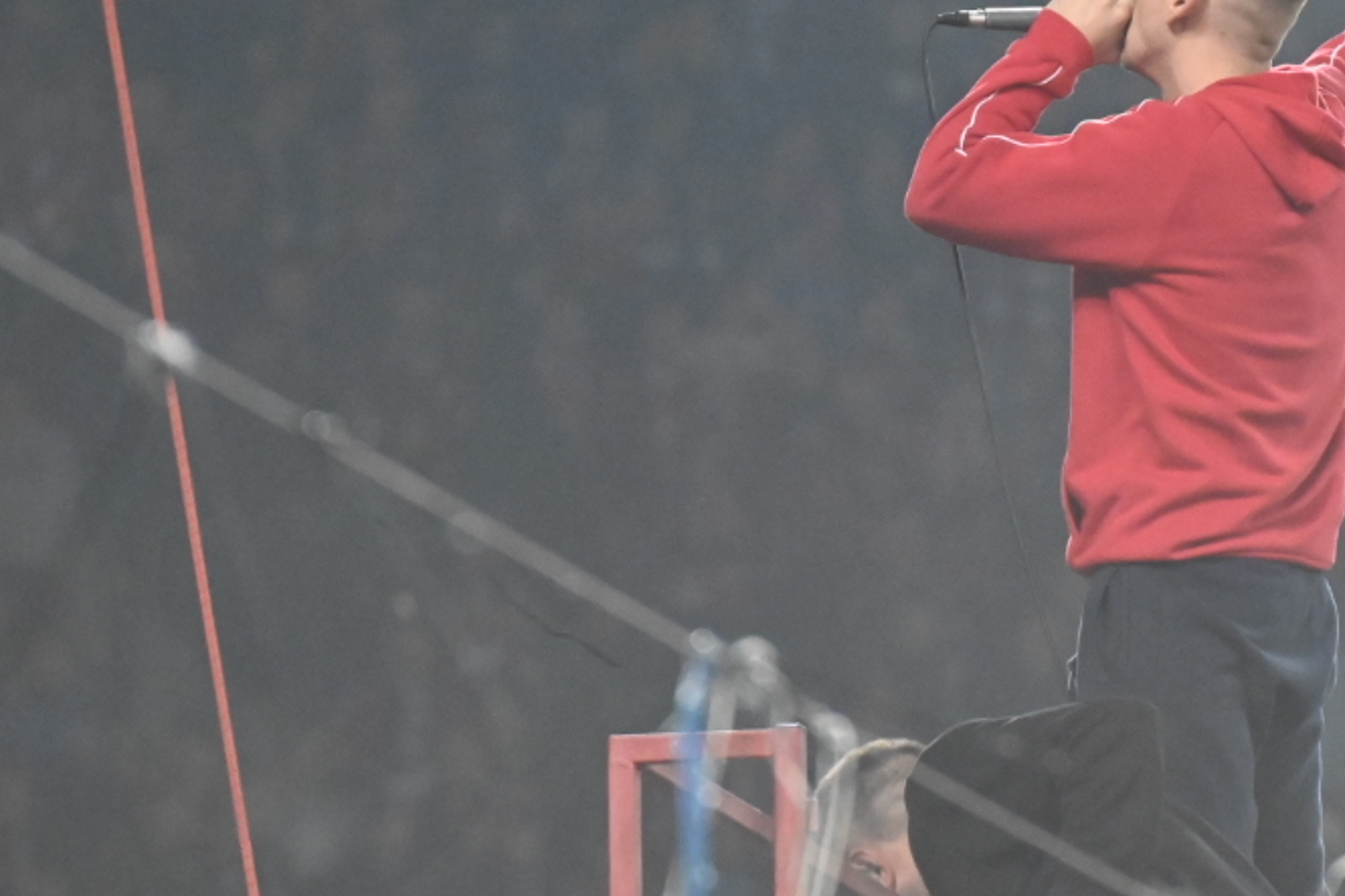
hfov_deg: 3.8
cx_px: 1258
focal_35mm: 536
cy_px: 291
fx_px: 20019
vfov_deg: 2.6
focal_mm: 220
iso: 9000
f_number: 5.3
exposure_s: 1/1000
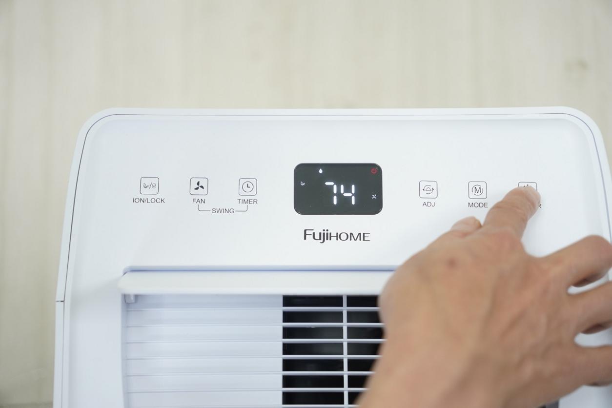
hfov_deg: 27.0
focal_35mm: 75
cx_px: 306
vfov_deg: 18.2
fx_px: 1275
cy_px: 204
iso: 500
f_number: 2.8
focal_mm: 50
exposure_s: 1/100
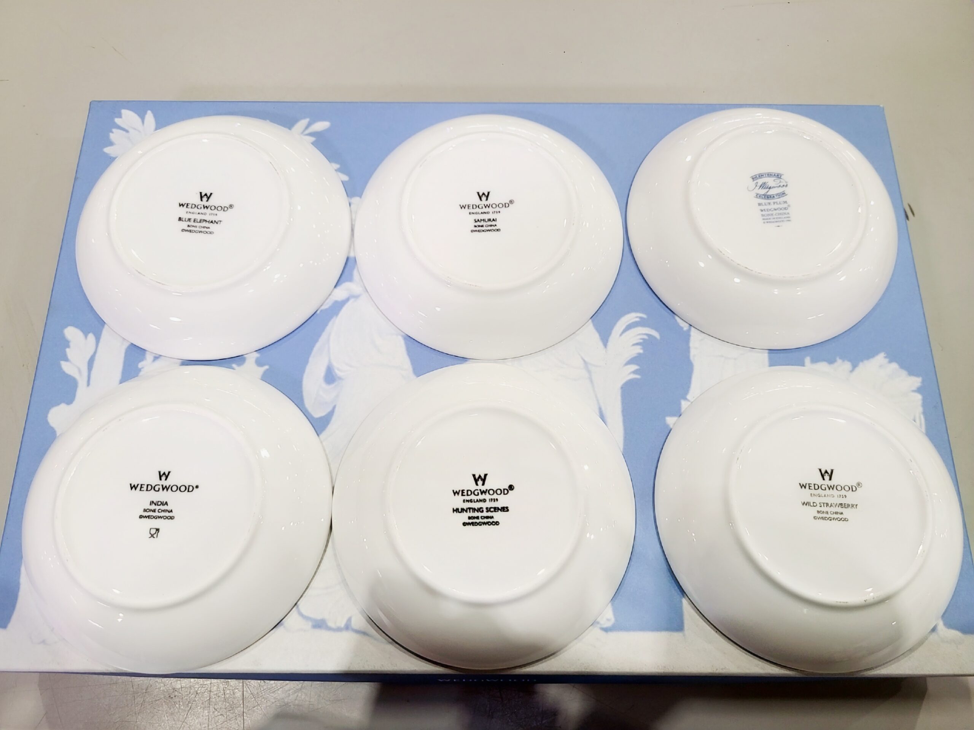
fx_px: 732
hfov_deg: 67.3
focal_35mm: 26
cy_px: 365
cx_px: 487
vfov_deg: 53.1
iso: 50
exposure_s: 1/50
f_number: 1.8
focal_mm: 5.4
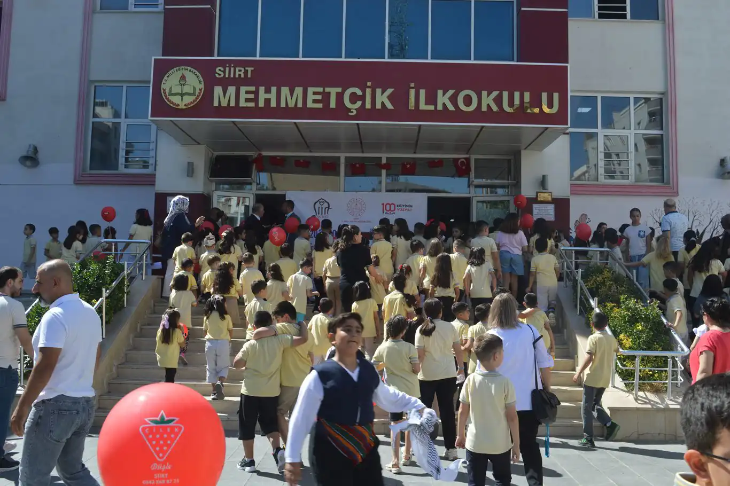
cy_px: 243
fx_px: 699
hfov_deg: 55.1
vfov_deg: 38.3
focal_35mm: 34
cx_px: 365
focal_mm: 23
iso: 100
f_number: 7.1
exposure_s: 1/200
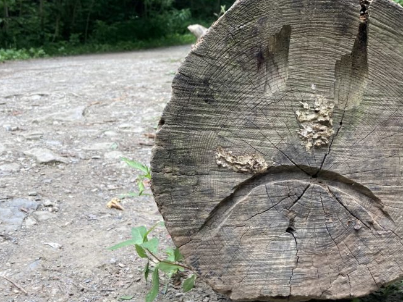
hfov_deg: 42.9
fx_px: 512
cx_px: 221
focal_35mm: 44
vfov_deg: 32.8
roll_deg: +2.3
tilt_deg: -9.0
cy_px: 136
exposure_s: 1/121
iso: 25
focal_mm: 3.99
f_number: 1.8
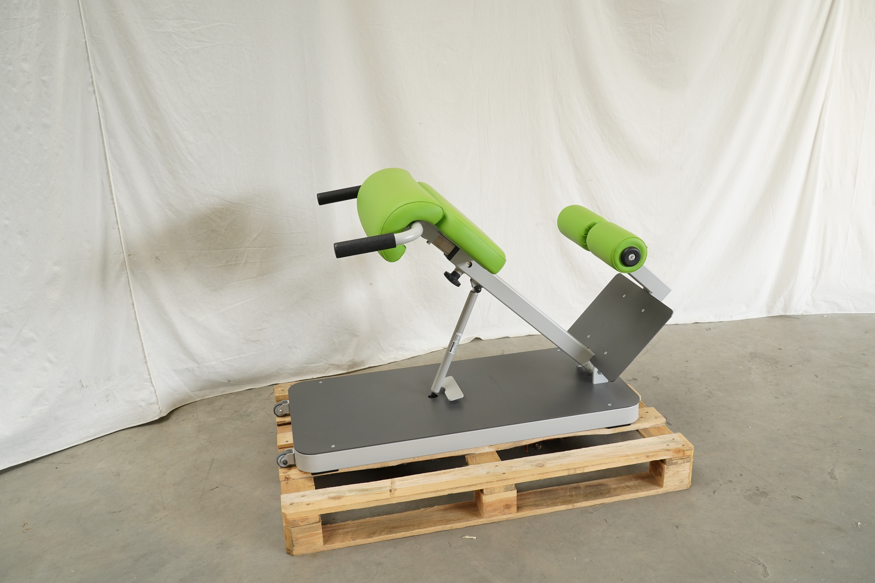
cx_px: 438
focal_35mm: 31
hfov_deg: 60.3
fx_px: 753
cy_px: 292
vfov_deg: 42.3
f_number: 7.1
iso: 1250
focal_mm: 31
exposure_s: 1/100
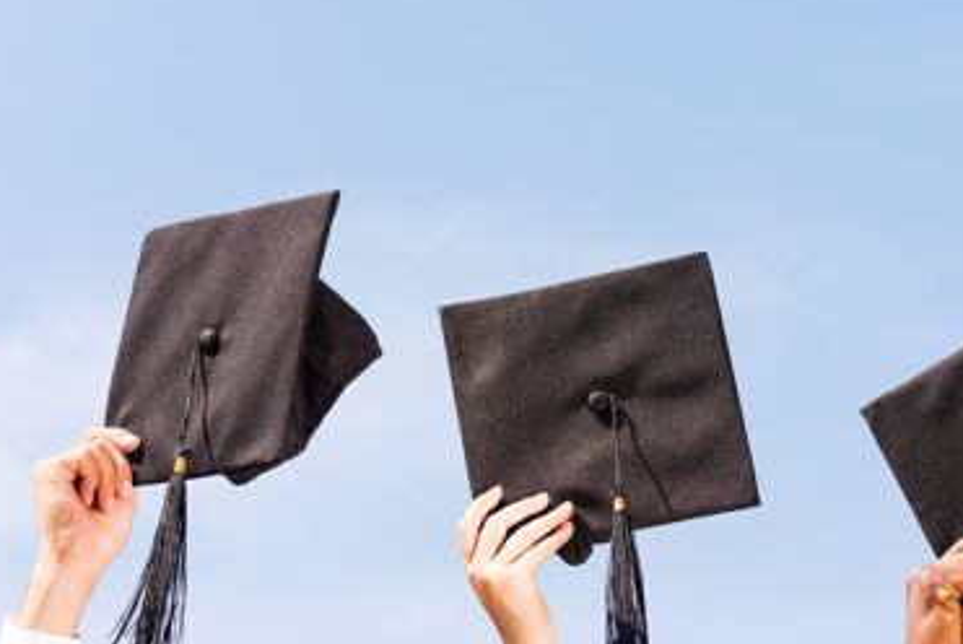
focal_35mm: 138
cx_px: 653
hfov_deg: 14.8
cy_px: 399
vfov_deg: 10.0
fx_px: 3694
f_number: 4.5
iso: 125
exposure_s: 1/800
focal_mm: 82
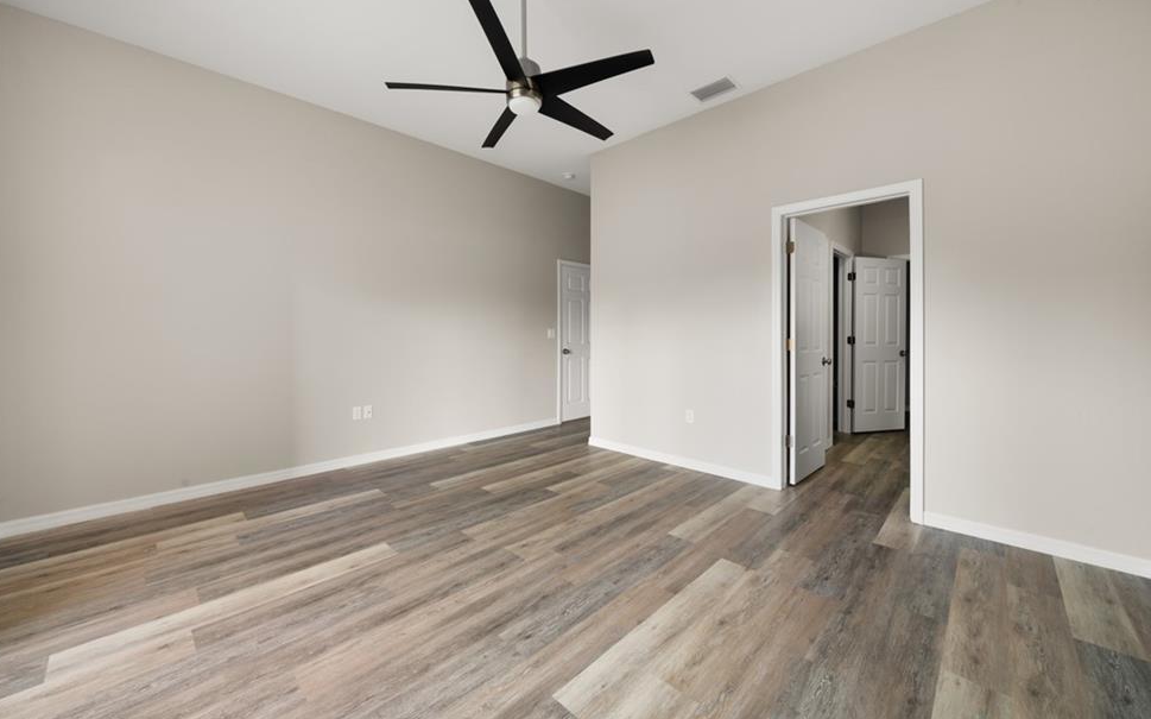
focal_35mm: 14
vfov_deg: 78.4
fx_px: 439
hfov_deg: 105.3
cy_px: 327
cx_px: 581
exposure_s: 1.6
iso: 400
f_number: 11
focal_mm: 13
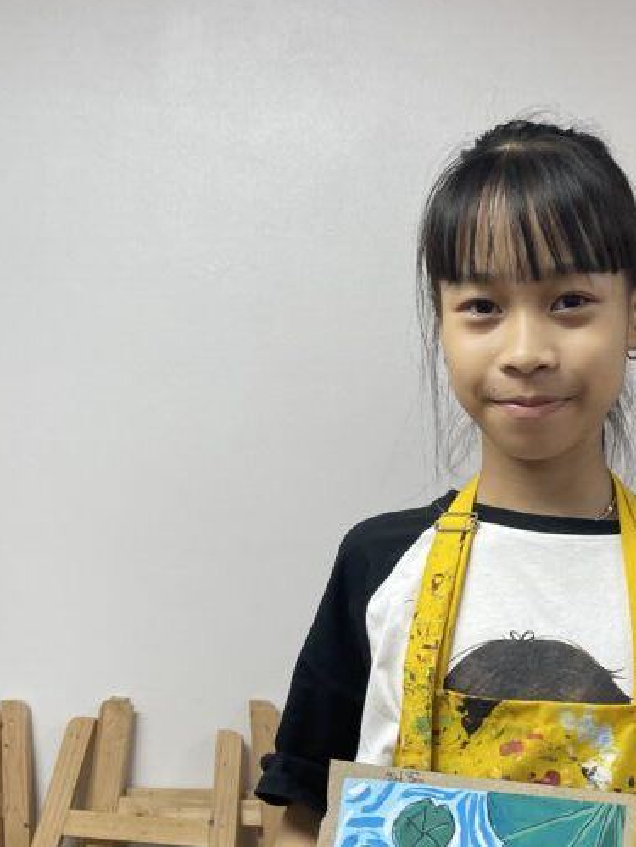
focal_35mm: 50
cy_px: 556
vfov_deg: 37.8
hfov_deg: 28.3
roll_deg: -1.7
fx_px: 1225
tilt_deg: -5.0
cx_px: 539
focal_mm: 5.1
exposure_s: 1/100
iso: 80
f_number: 1.6
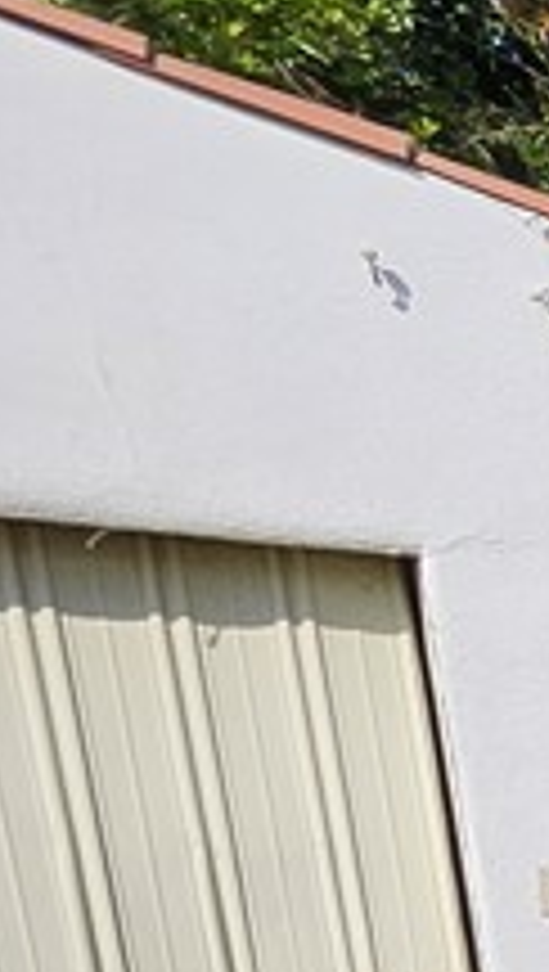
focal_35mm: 67
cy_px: 1220
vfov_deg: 27.1
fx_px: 1729
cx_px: 2124
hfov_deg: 8.5
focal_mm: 1.7
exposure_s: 1/1070
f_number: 2.2
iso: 32
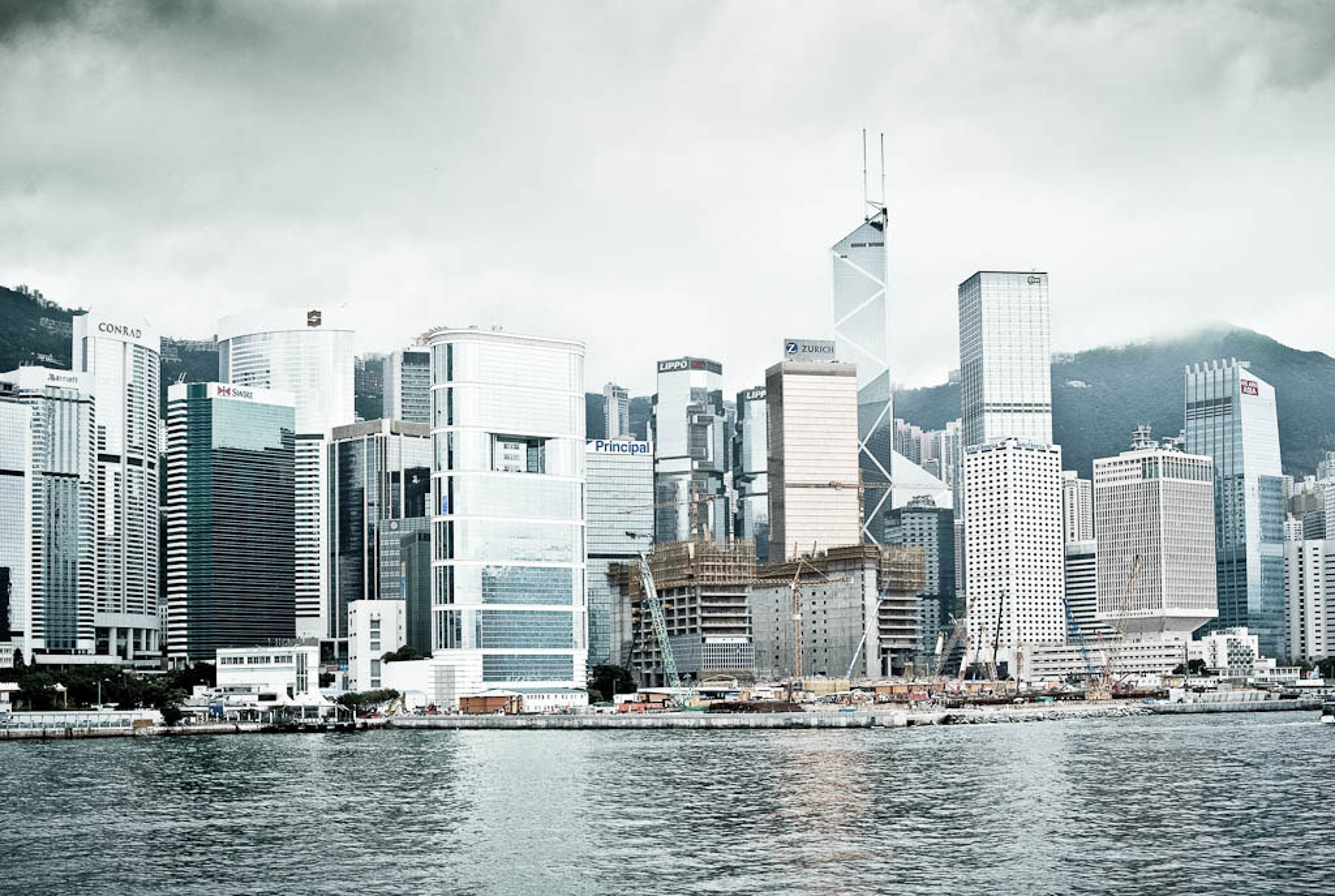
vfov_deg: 27.1
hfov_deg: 39.5
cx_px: 668
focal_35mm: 50
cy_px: 448
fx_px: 1858
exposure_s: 1/250
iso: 200
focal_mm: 50
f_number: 8
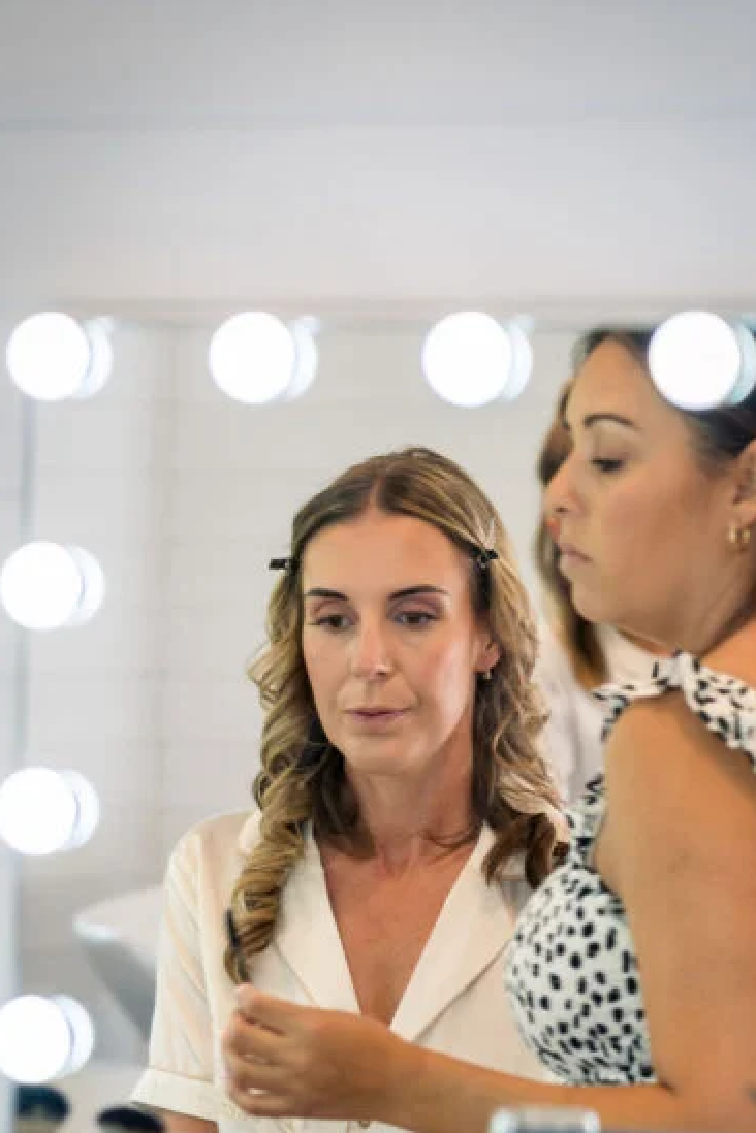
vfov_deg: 12.5
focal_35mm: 164
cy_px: 807
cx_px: -231
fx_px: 5166
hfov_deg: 8.3
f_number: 2.8
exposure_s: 1/200
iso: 250
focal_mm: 75
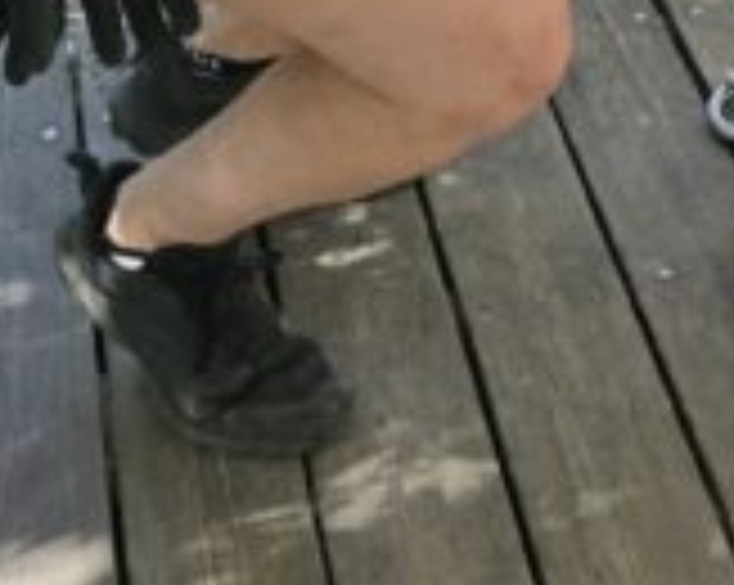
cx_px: 770
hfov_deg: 17.6
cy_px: -562
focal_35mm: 106
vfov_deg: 12.8
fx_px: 2300
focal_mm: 6.3
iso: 64
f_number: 1.7
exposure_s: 1/180
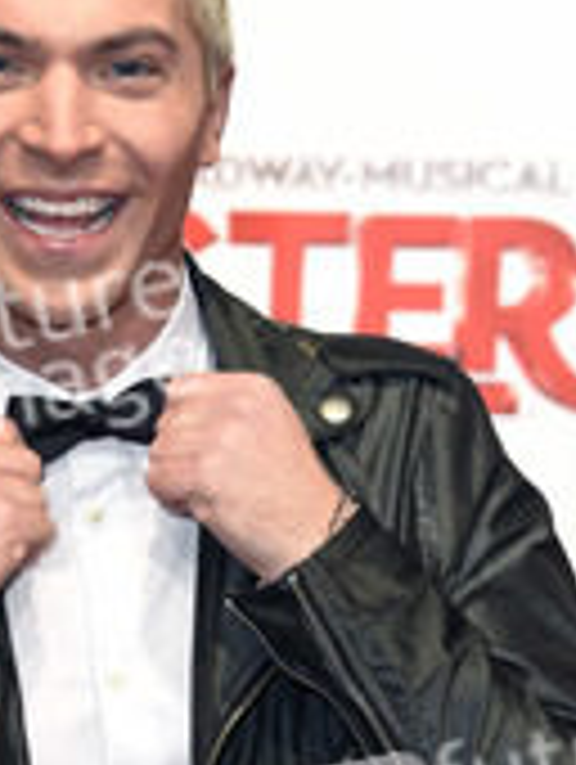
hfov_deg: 8.4
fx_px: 3895
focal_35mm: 176
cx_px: 99
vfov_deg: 11.2
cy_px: 594
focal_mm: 78
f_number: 5.6
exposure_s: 1/250
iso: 800
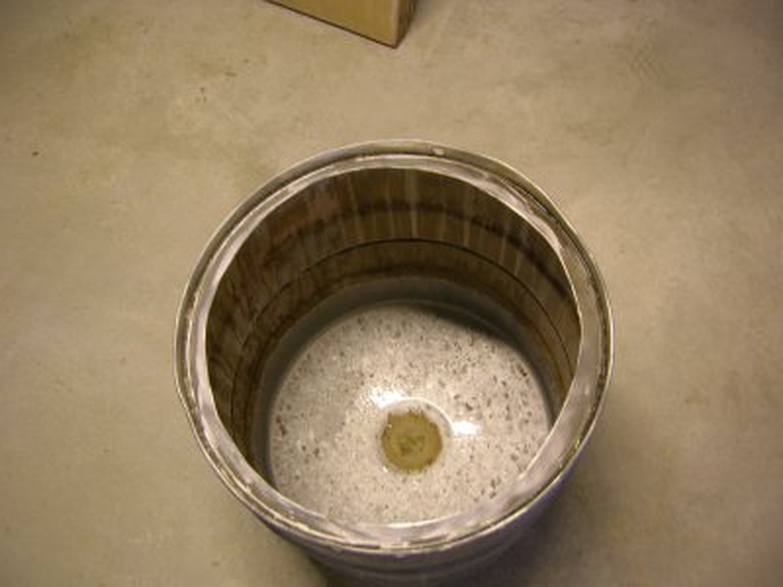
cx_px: 392
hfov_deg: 54.0
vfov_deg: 41.8
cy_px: 294
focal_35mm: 34
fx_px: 769
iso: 52
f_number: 2.9
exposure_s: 1/4
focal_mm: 5.7
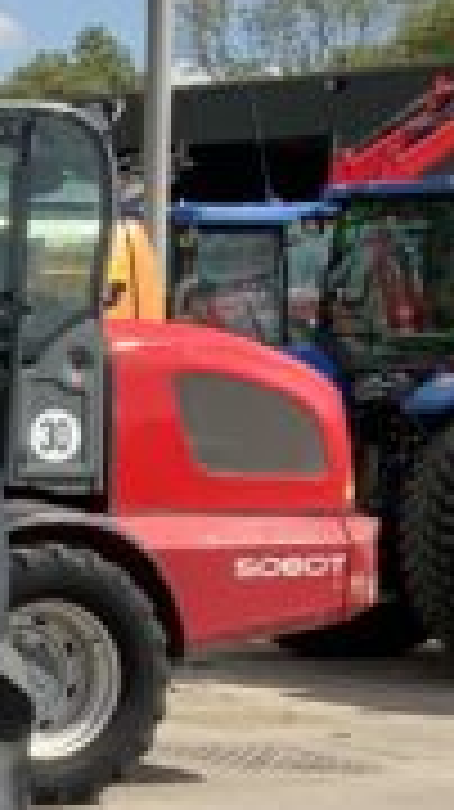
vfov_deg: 11.9
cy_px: 608
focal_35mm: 180
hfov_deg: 6.3
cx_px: -800
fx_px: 3859
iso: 16
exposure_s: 1/1912
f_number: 1.8
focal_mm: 3
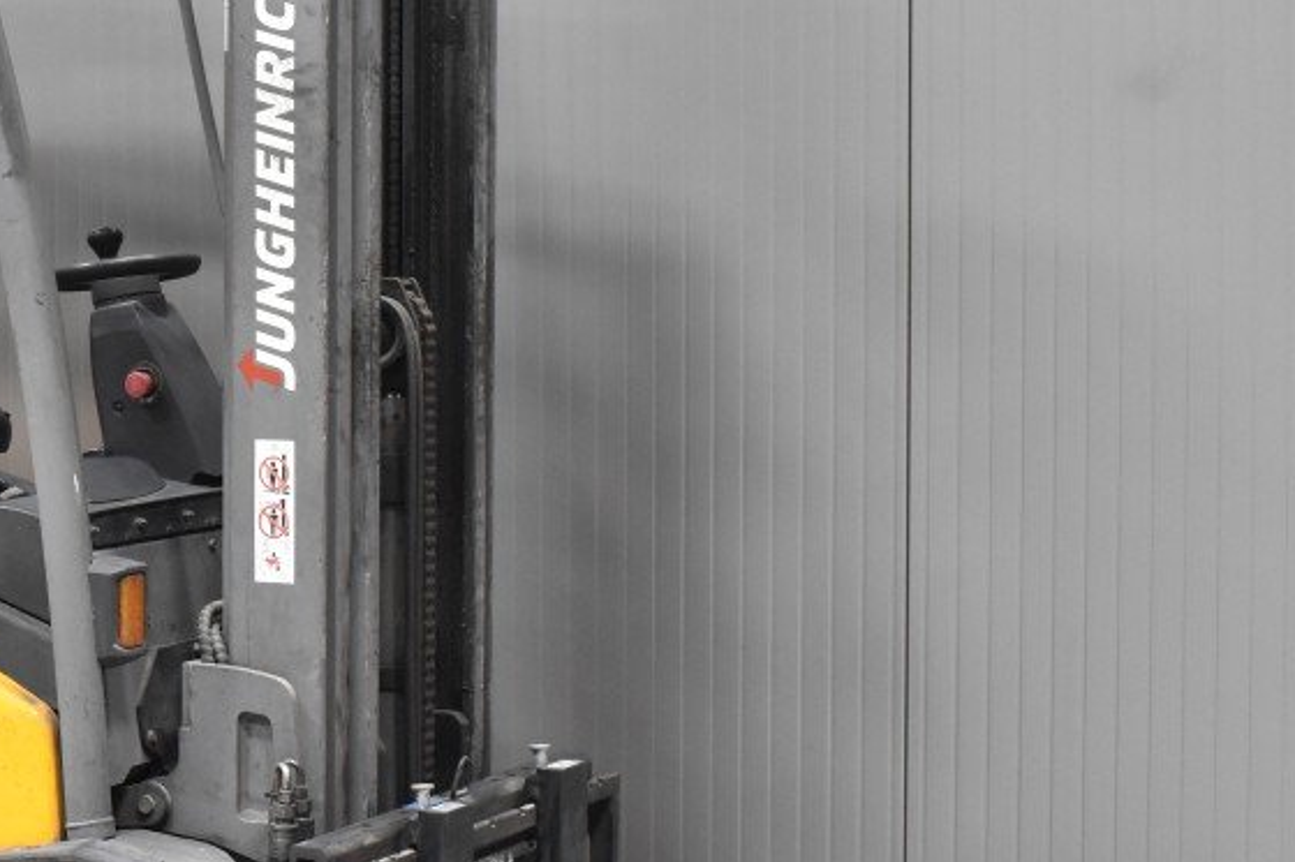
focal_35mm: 90
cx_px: 18
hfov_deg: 21.9
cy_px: 402
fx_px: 3236
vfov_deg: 15.2
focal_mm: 28
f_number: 5.6
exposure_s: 1/30
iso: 1600
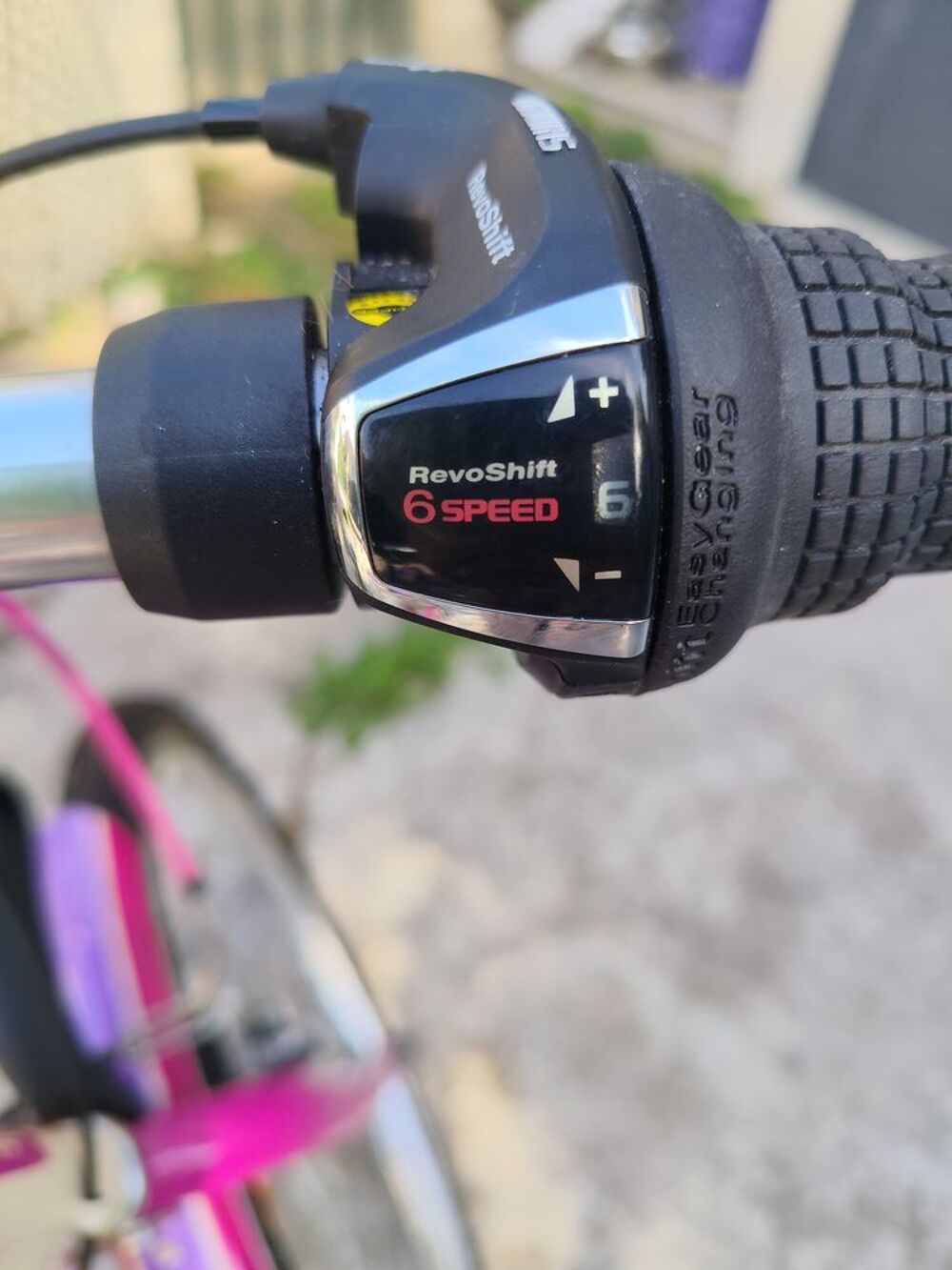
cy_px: 635
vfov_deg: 71.6
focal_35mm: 24
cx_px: 476
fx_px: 880
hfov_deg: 56.8
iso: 52
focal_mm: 5.24
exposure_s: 1/120
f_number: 1.7
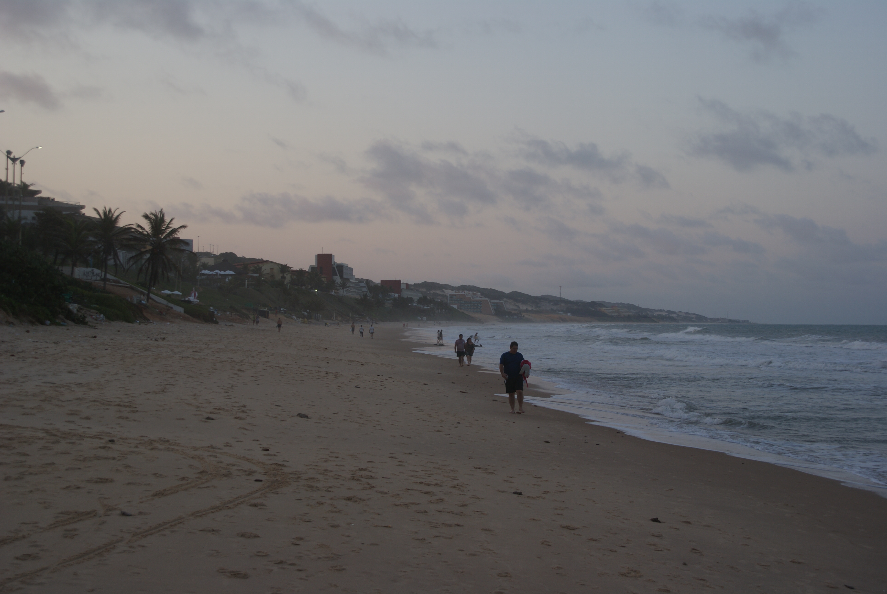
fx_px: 1295
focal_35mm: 52
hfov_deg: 37.8
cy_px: 297
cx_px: 444
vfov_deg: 25.8
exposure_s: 1/125
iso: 100
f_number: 5.6
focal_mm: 35
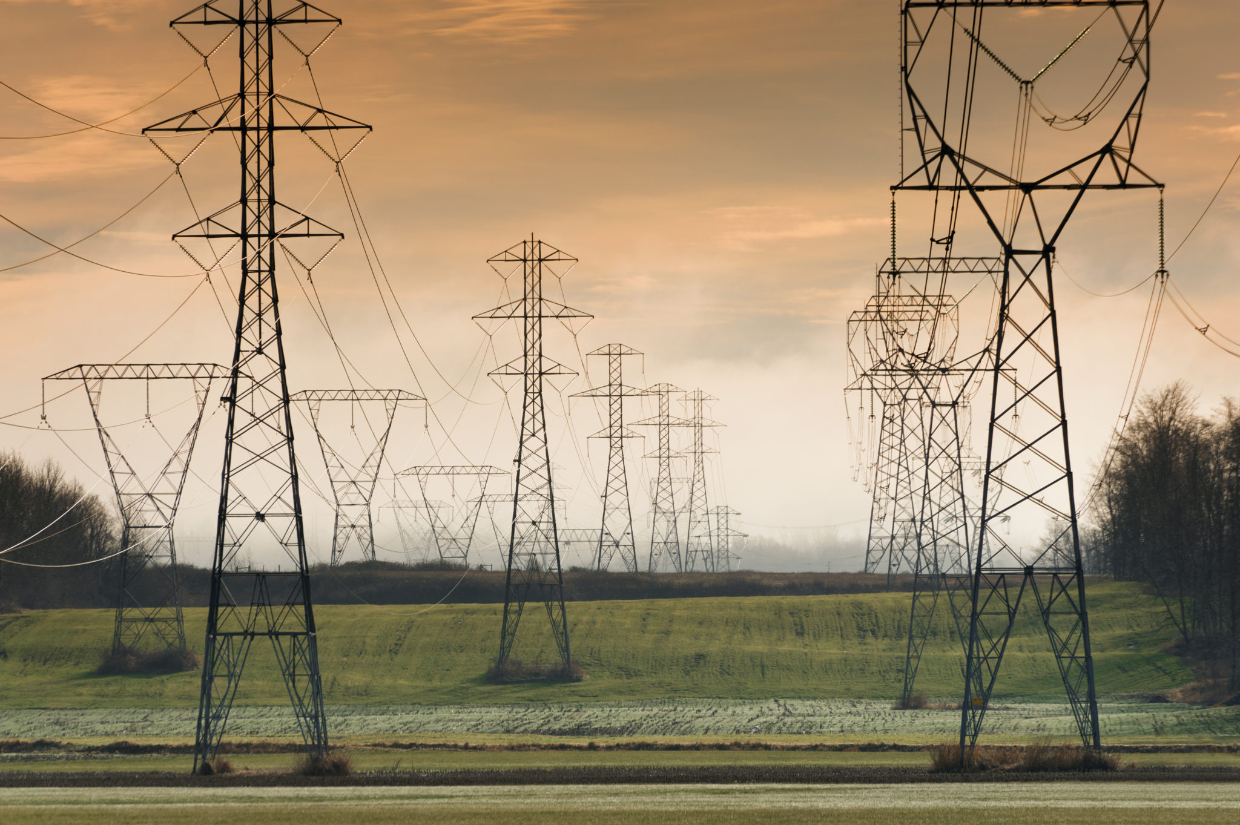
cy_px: 412
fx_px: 8262
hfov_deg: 8.6
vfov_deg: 5.7
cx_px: 620
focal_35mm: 240
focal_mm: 240
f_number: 9
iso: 200
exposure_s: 1/640
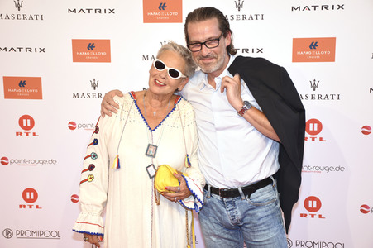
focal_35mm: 75
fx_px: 776
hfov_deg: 27.0
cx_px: 186
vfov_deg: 18.2
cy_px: 124
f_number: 5.6
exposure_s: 1/160
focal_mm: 50
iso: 400
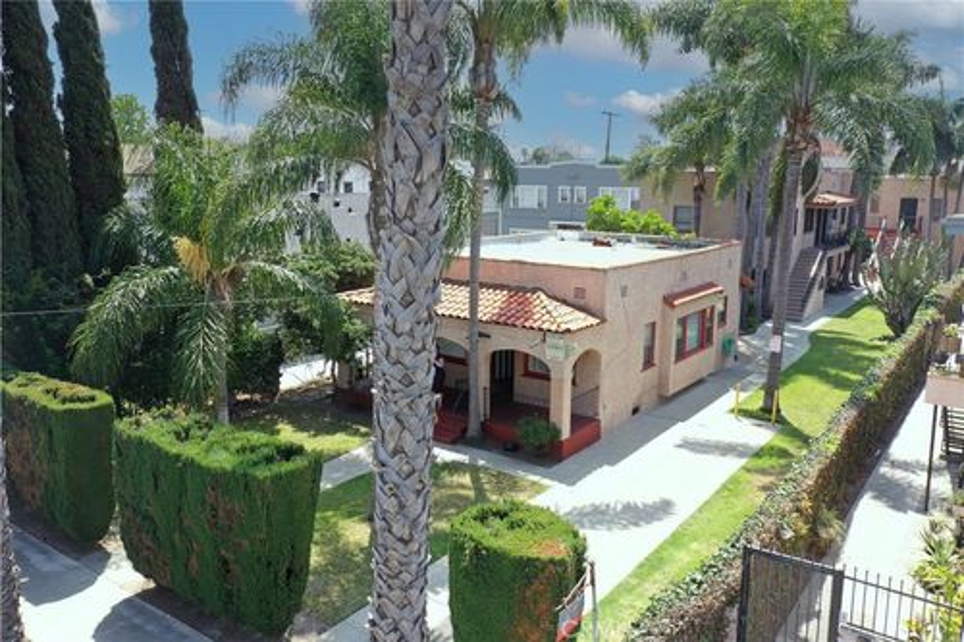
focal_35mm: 28
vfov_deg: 46.4
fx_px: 749
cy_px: 321
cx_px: 482
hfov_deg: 65.5
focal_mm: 10.26
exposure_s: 1/200
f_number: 4.5
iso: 100
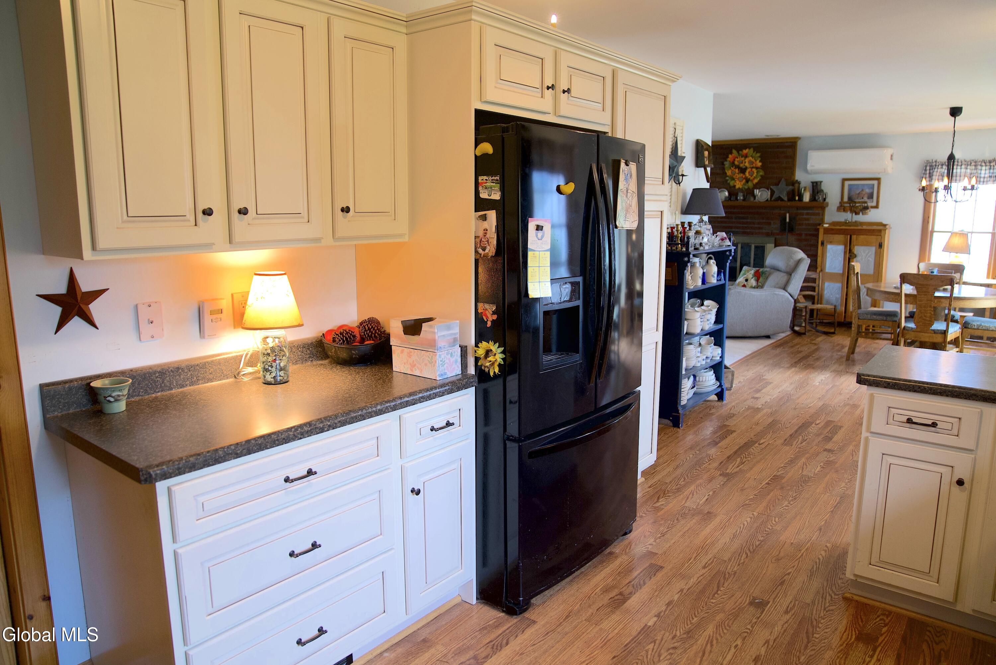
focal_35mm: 24
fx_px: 664
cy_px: 332
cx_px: 498
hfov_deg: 73.7
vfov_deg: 53.2
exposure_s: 1/50
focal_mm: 24
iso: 320
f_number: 2.8
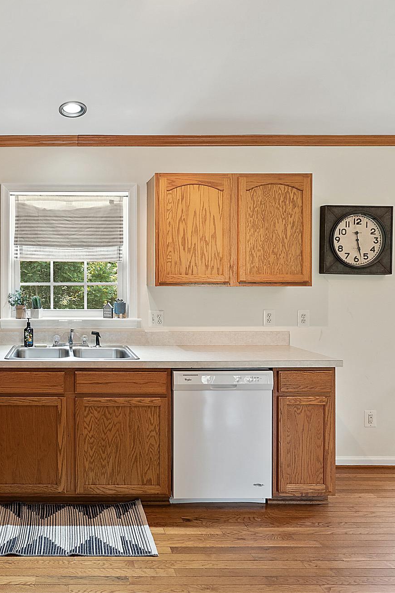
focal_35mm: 25
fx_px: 411
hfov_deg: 49.2
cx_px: 99
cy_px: 292
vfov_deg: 71.5
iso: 400
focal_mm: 16
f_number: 8
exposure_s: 1/4
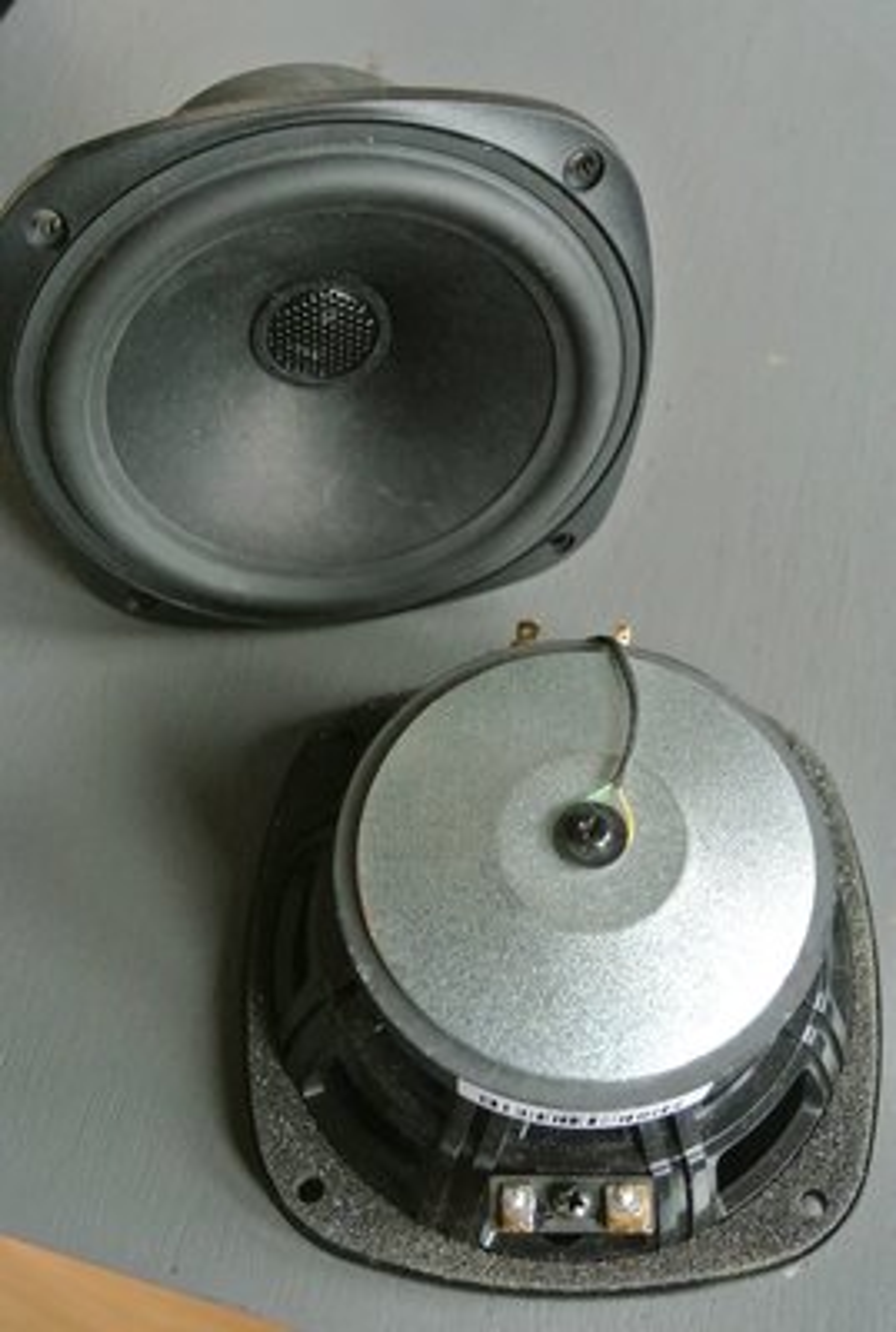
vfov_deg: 49.4
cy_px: 666
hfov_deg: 34.4
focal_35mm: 39
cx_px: 448
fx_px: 1447
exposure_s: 1/80
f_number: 4
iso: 3200
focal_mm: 14.5
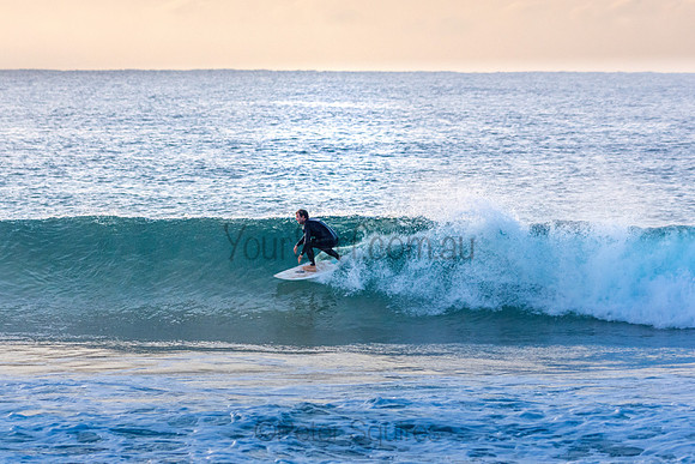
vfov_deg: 4.5
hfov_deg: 6.7
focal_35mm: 309
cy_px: 232
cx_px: 348
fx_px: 5964
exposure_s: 1/1250
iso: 800
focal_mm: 200
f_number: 5.6
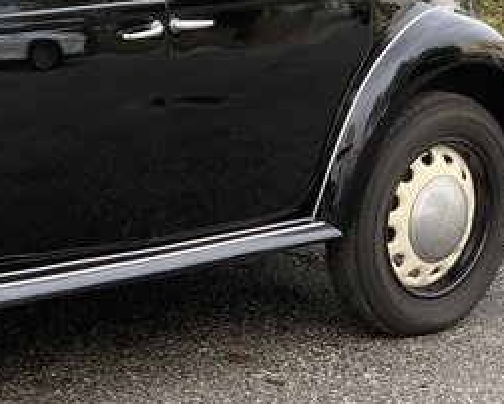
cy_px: 68
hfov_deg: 11.6
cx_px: -141
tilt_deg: -8.4
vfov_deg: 9.5
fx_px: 2417
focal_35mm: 162
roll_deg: -0.9
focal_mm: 6
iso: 32
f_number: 2.4
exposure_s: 1/122
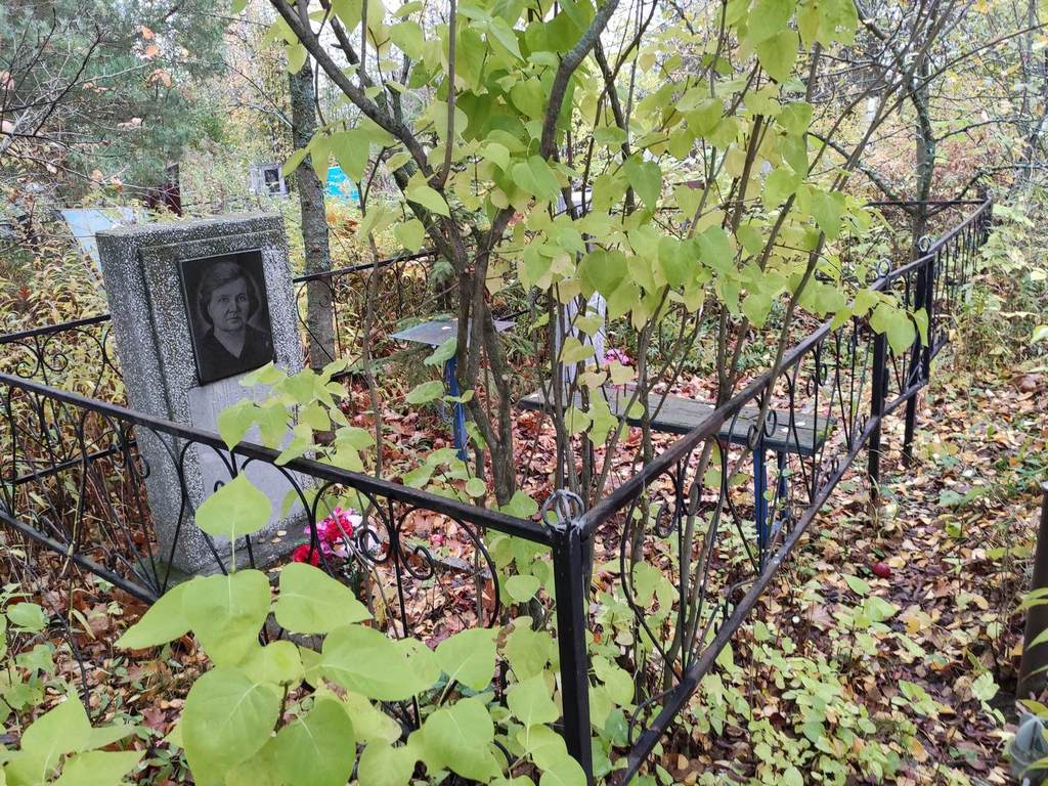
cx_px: 524
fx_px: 787
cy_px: 393
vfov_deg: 53.1
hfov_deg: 67.3
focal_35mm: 26
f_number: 1.75
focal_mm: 4.77
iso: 174
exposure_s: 1/50
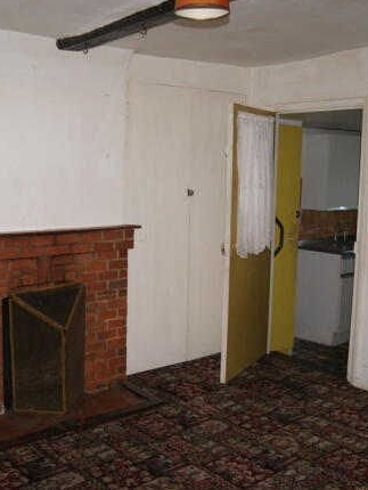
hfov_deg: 25.6
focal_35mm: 57
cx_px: 145
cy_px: 244
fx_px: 807
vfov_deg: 33.8
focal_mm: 26
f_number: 5.6
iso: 400
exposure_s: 1/60
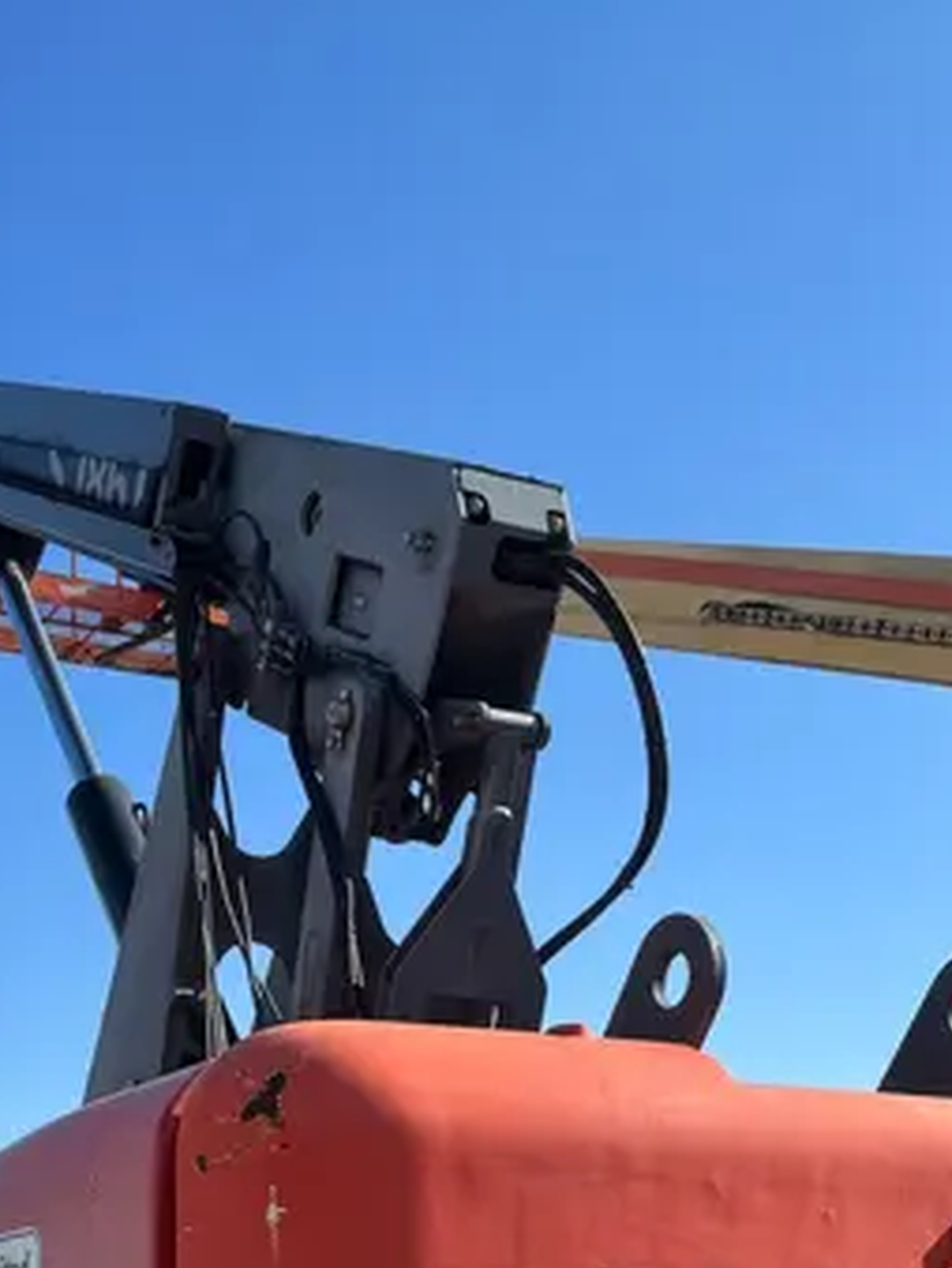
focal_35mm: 52
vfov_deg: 34.2
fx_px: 1904
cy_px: 1210
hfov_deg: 27.8
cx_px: 262
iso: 80
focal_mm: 6.76
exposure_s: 1/3597
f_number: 1.78
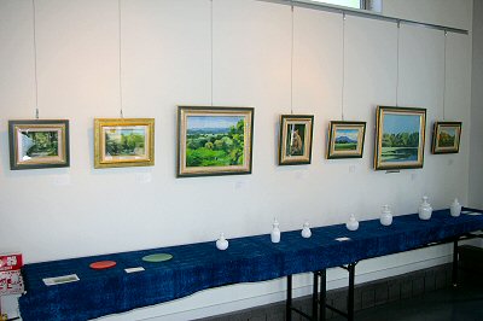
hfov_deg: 55.1
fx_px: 462
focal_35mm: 34
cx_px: 242
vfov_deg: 38.3
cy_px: 160
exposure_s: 1/125
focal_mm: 23
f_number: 4
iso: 200
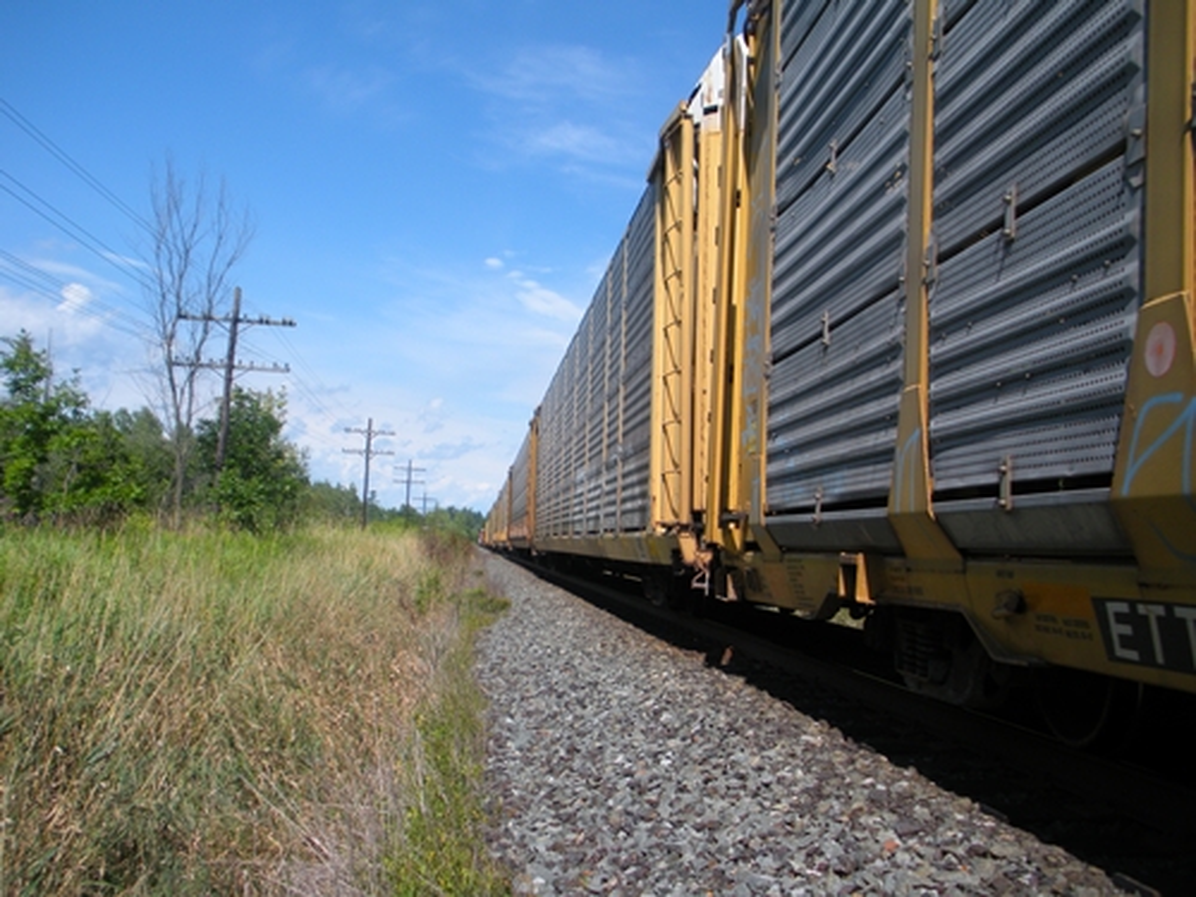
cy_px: 448
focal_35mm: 36
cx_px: 598
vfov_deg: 39.7
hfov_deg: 51.4
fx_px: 1244
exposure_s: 1/700
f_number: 3.5
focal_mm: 6.3
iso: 64
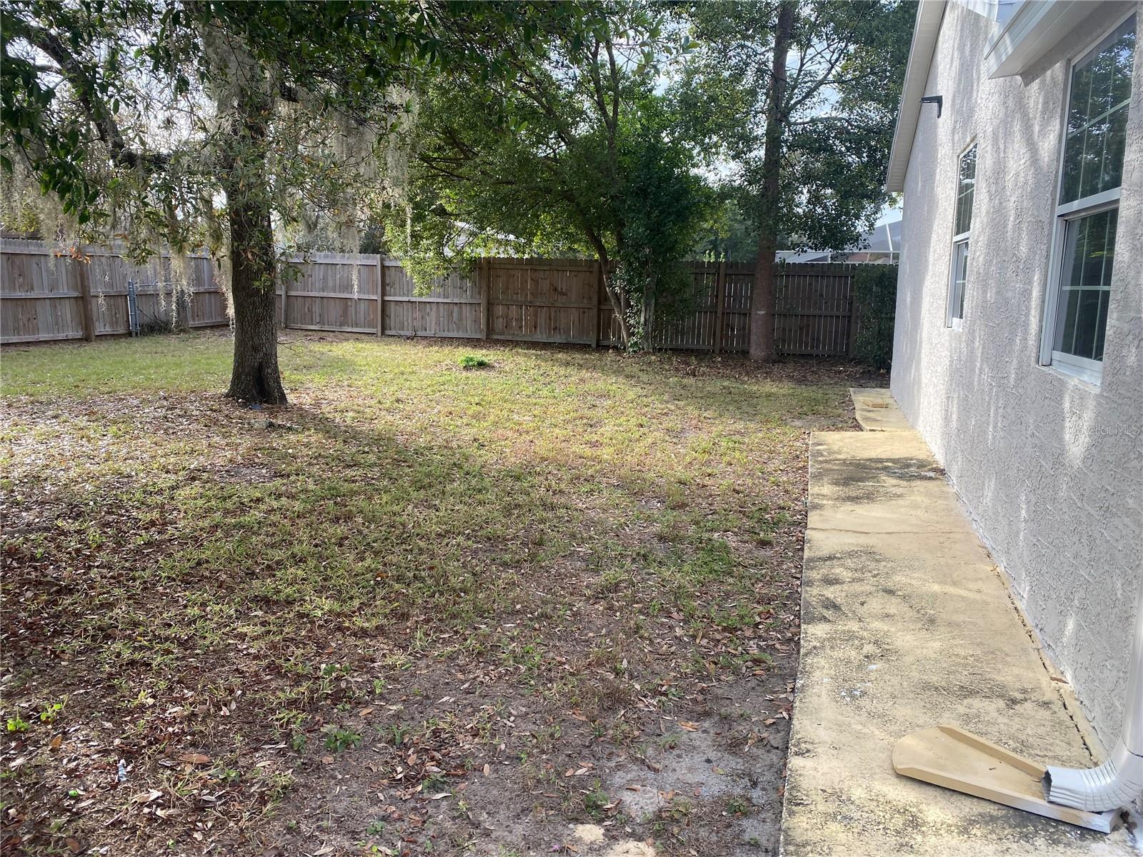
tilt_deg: -9.2
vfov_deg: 53.1
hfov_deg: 67.3
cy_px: 428
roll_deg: -0.9
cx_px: 572
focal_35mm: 26
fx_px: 859
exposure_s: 1/377
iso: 32
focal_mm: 4.25
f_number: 1.8
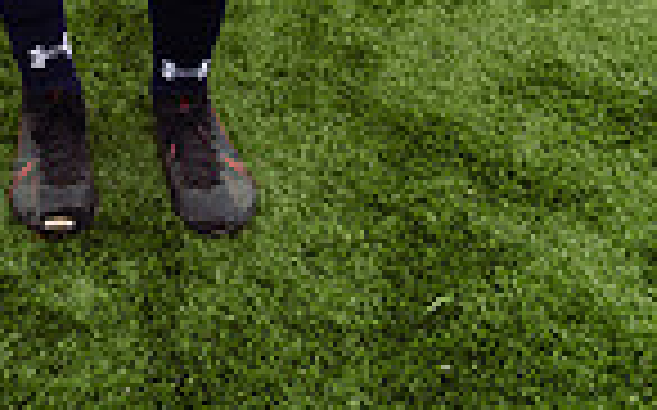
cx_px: 50
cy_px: -572
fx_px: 1968
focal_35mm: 110
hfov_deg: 18.6
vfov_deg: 10.3
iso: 100
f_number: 5.6
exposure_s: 1/250
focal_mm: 35
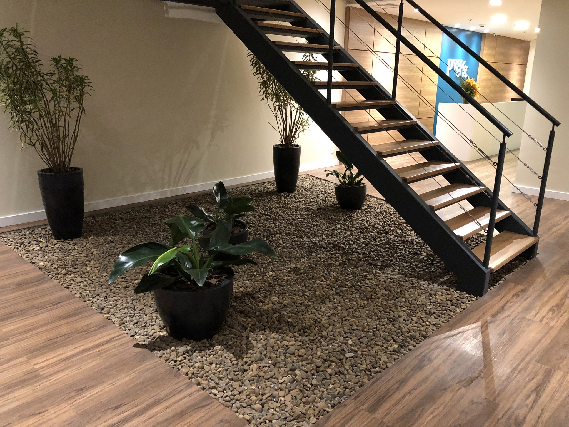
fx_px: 460
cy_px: 214
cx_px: 284
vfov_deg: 49.7
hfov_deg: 63.4
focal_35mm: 28
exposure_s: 1/5
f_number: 1.8
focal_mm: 3.99
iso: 100
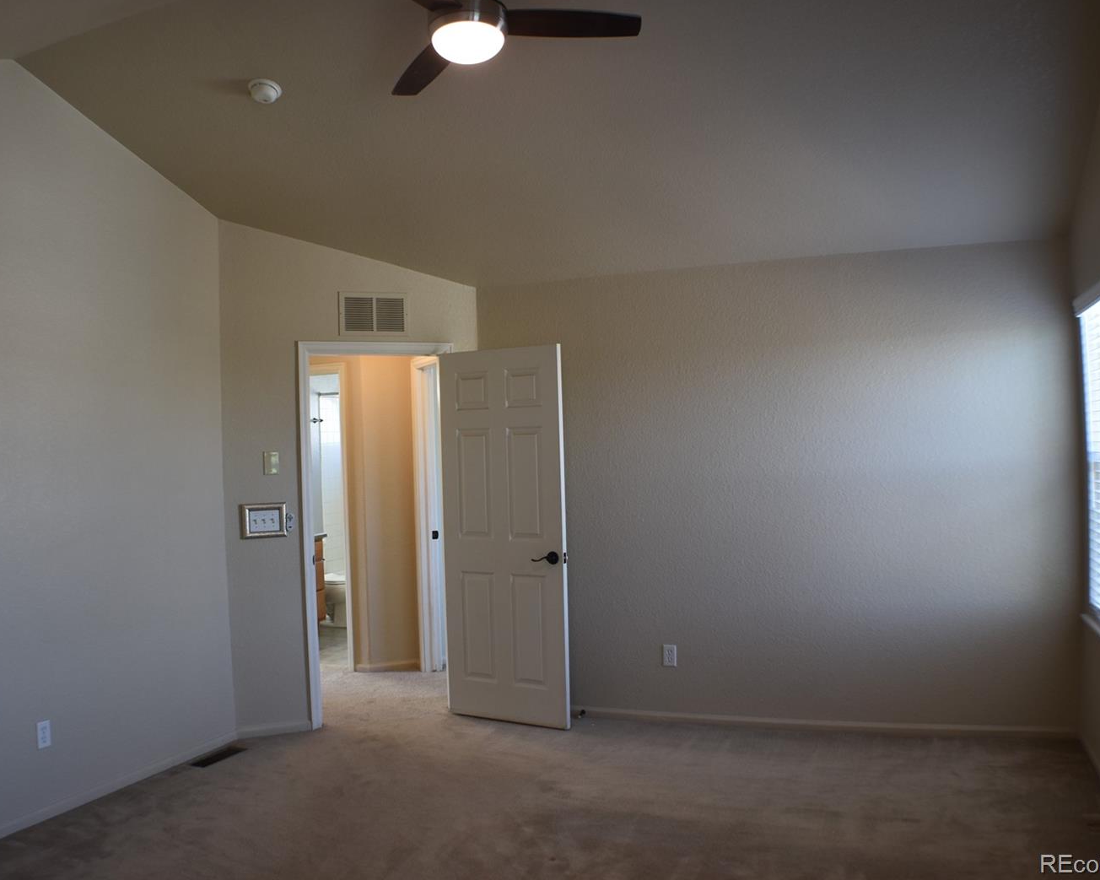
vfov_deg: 39.2
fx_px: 1237
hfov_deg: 47.9
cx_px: 502
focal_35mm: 38
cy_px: 432
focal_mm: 22
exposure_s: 1/60
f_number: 4
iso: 400
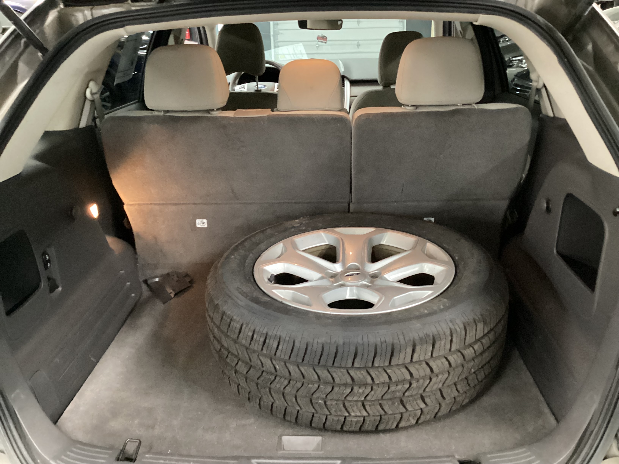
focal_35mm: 31
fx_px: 554
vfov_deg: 45.4
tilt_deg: -23.5
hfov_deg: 58.4
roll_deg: +1.0
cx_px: 310
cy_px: 232
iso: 640
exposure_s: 1/20
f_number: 2.4
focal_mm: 3.3
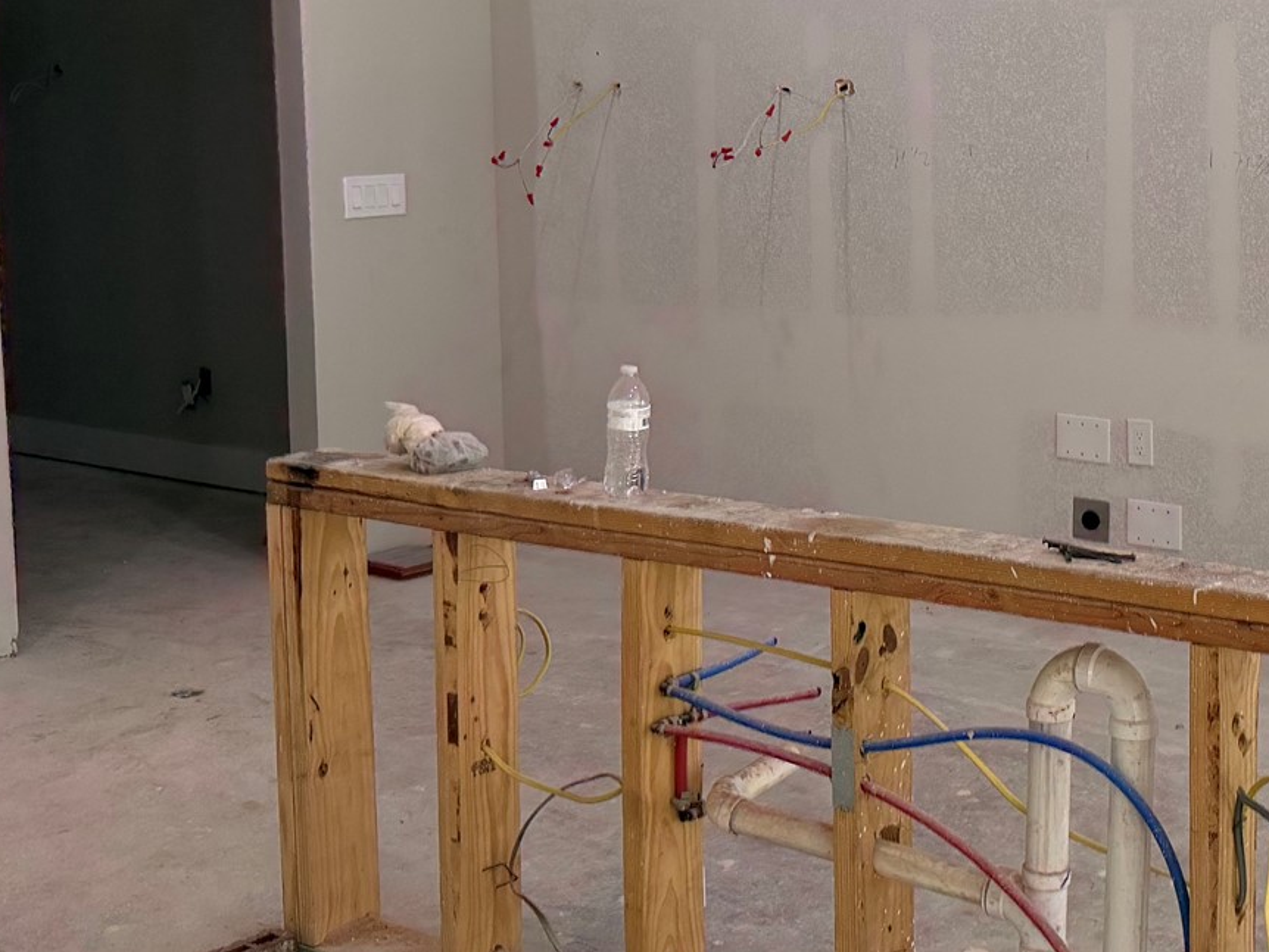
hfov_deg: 31.9
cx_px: 1184
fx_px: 2090
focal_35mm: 57
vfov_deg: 25.5
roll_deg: +0.7
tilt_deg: -5.0
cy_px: 283
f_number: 1.78
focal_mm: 6.76
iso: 200
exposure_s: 1/182
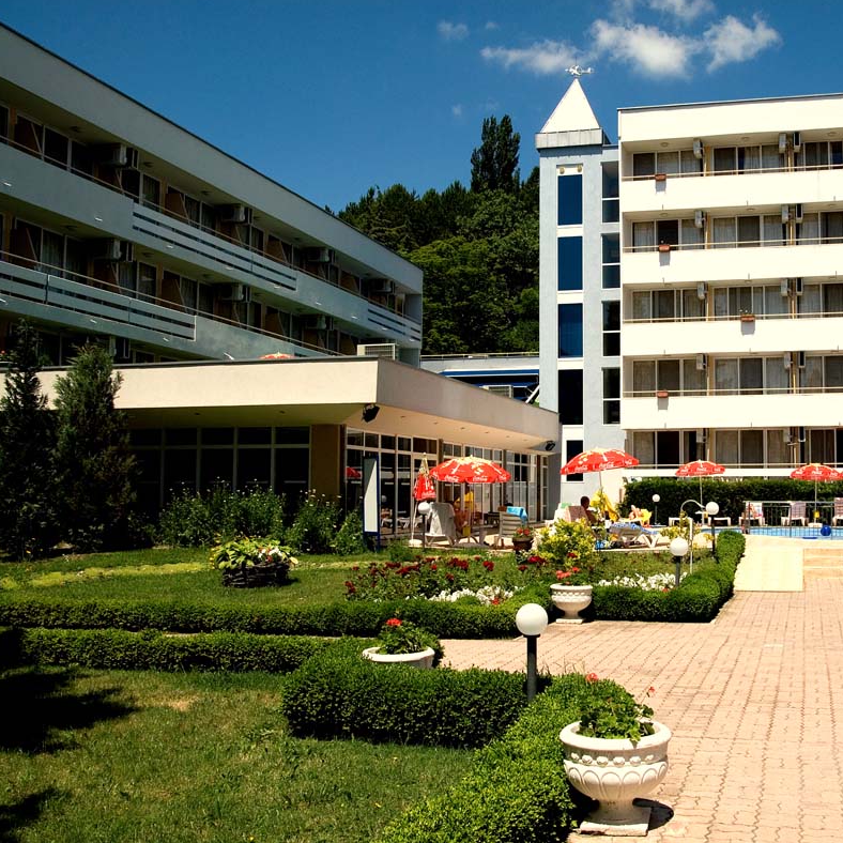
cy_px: 418
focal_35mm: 35
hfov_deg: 46.0
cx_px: 599
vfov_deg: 47.2
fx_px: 964
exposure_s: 1/320
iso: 100
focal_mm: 18
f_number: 9
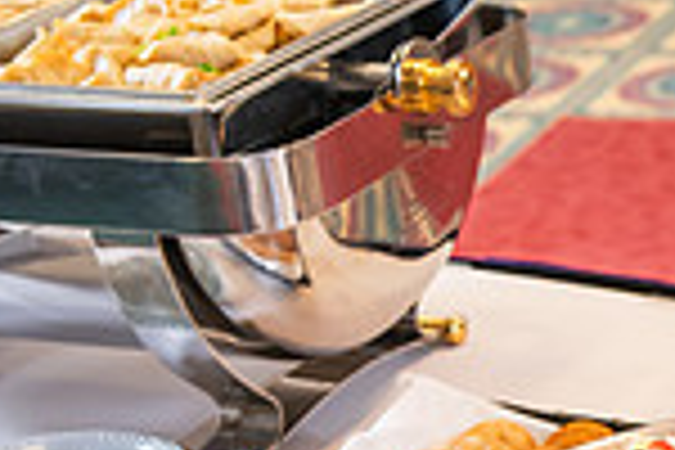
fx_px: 2906
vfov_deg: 8.7
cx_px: 828
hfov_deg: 12.9
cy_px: 596
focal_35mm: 155
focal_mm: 40
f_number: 4
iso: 640
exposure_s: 1/80
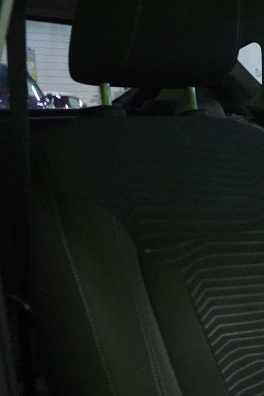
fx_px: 715
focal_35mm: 65
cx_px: 422
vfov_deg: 30.9
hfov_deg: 18.1
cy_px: 232
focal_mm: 28
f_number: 3.5
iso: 6400
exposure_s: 1/50
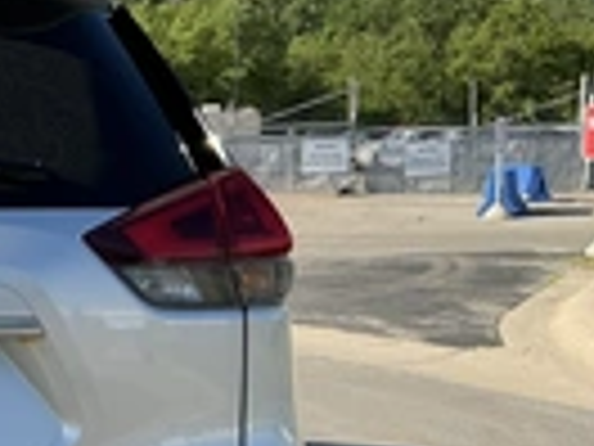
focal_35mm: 85
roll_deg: +1.1
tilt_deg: -4.7
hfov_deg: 20.4
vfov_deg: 17.3
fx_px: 1459
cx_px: -243
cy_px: 338
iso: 25
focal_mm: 3
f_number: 1.8
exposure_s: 1/1377
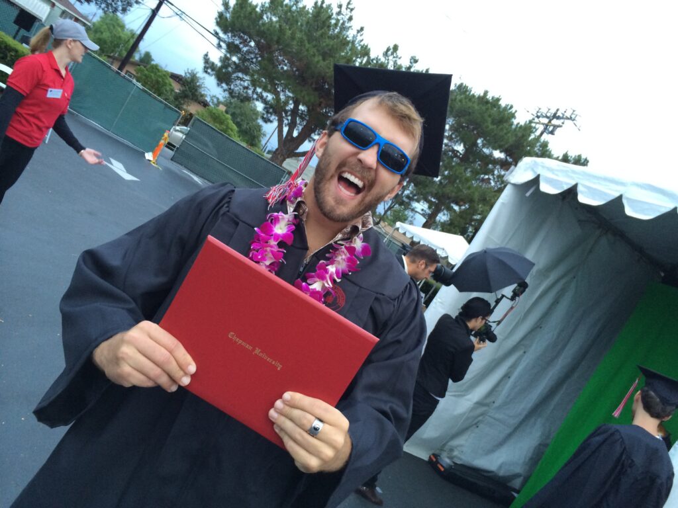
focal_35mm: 30
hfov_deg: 60.0
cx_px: 339
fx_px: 588
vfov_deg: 46.8
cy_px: 254
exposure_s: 1/30
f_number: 2.2
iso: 100
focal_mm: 4.12
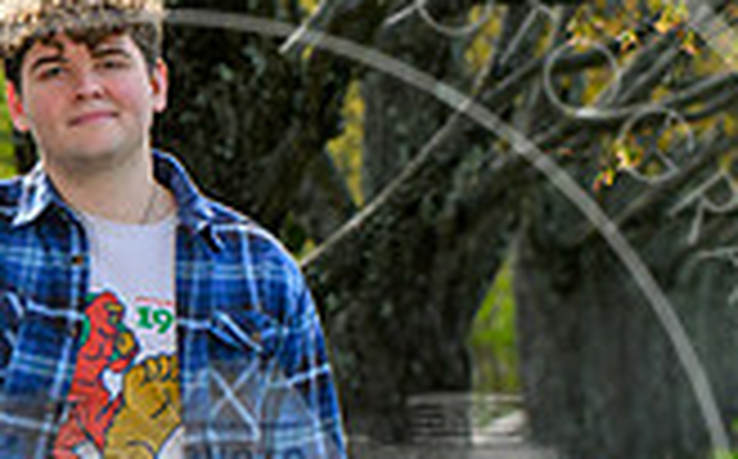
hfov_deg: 6.7
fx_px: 6247
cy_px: 416
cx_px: 56
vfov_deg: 4.2
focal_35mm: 311
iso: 250
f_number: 3.5
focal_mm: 70
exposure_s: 1/1250
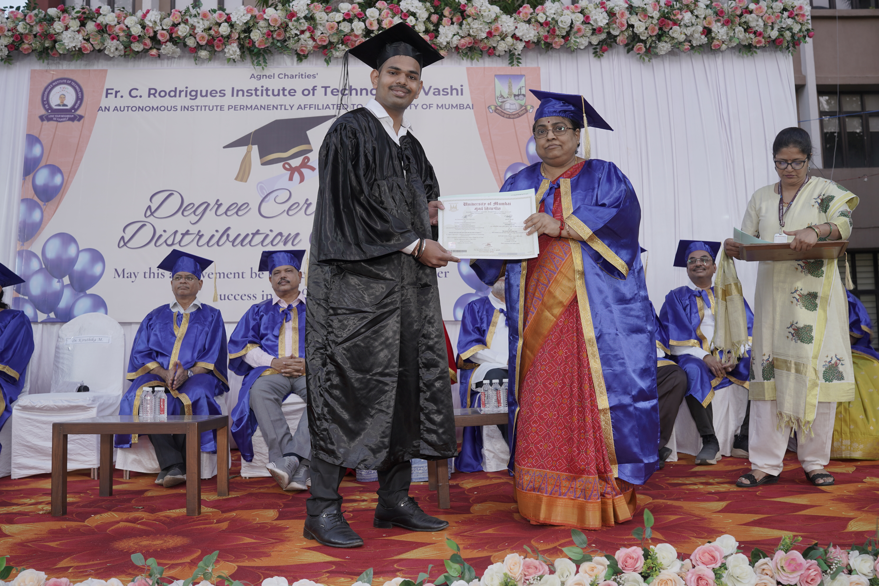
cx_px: 440
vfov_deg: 37.9
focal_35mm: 35
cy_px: 293
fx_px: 855
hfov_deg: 54.4
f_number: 5
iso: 200
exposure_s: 1/50
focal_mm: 35
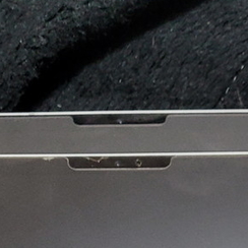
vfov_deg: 12.7
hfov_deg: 15.4
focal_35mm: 113
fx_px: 916
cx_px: 123
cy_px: 549
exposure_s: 1/59
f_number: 1.8
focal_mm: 5.4
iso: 250
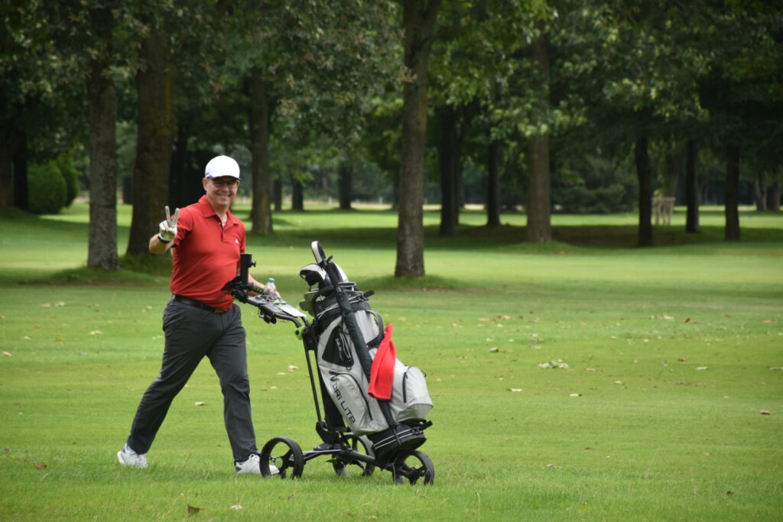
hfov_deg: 9.8
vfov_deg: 6.5
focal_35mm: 210
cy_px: 261
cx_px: 392
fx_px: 4568
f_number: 5.6
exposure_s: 1/400
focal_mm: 140
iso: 400
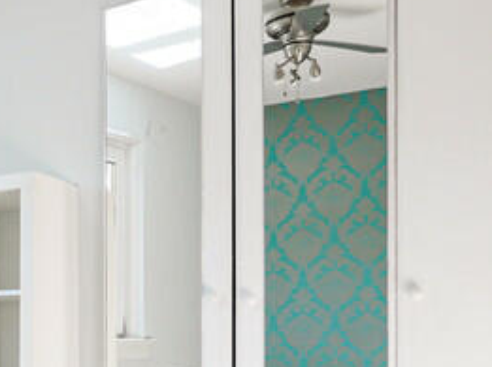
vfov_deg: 25.5
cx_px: -85
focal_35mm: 55
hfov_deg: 30.3
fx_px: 781
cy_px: 346
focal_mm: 7
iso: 200
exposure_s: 1/125
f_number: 4.5
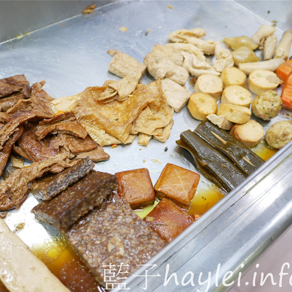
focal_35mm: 36
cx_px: 123
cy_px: 148
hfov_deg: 45.9
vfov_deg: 46.0
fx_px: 344
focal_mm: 15
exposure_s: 1/60
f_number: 1.7
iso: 800
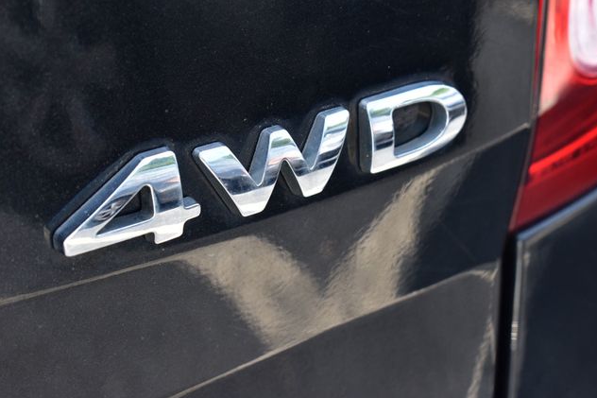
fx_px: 1384
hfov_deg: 24.3
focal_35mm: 84
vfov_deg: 16.3
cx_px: 301
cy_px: 199
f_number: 9
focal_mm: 55
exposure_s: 1/160
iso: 400
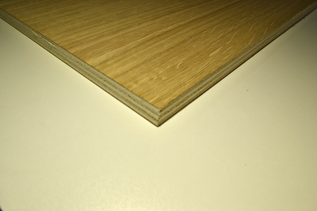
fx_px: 238
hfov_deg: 67.4
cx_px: 158
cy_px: 106
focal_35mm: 27
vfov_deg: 47.9
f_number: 7.1
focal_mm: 18
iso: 100
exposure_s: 1/160
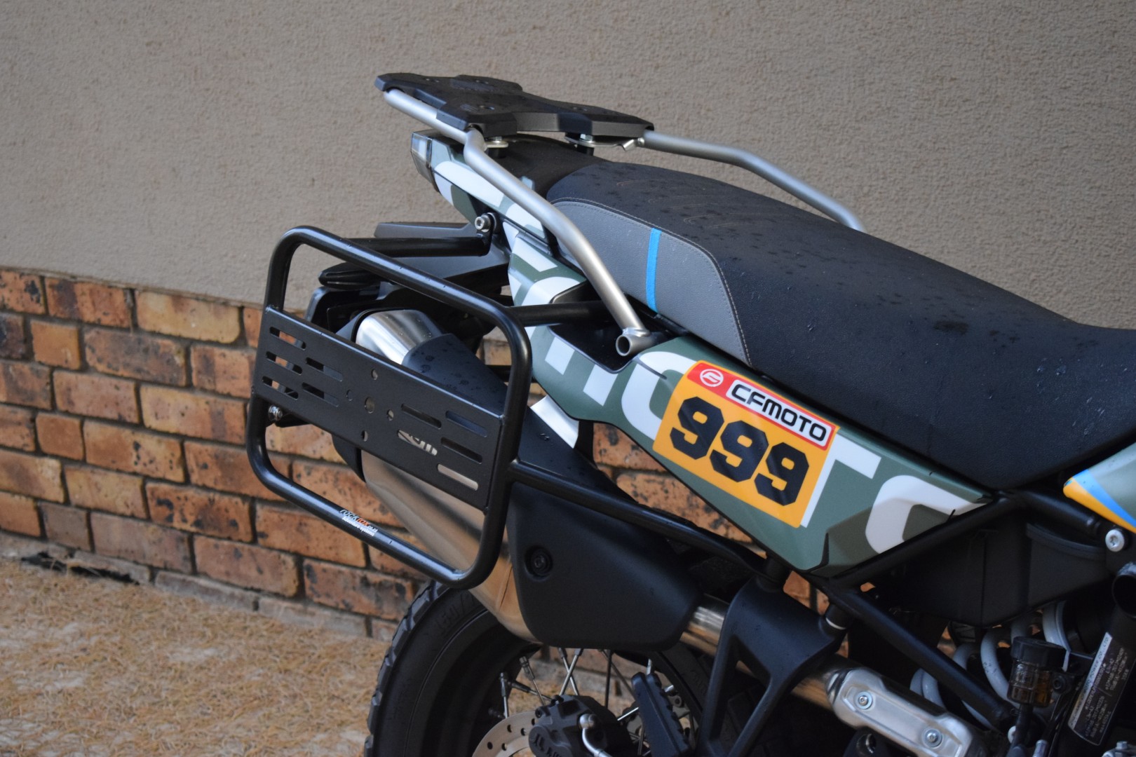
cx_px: 568
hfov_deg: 24.6
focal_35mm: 82
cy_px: 378
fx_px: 2603
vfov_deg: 16.6
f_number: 5.6
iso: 3200
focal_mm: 55
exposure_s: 1/60
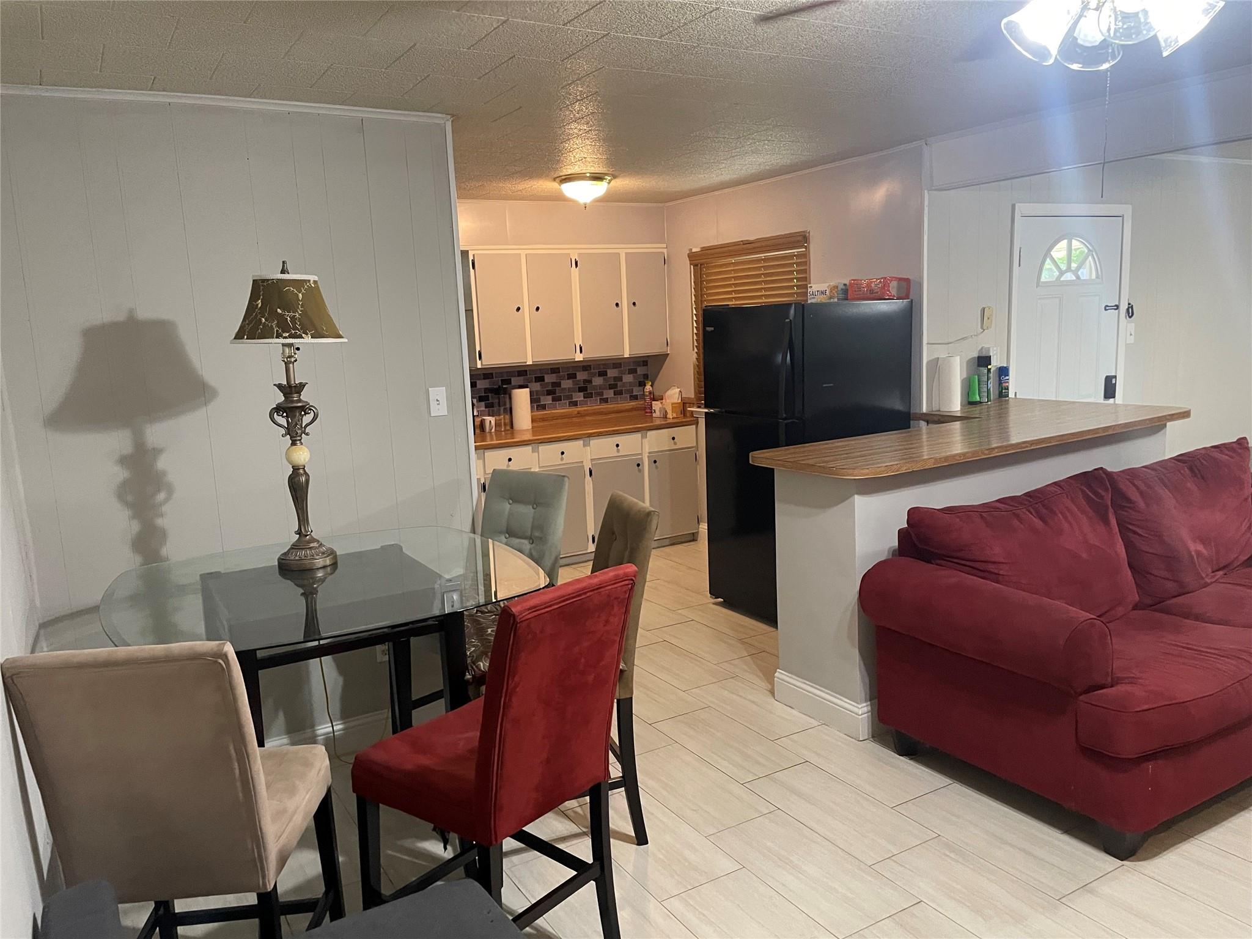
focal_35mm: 26
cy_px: 470
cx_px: 626
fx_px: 940
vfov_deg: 53.1
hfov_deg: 67.3
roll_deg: +2.7
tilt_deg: -9.3
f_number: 1.6
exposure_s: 1/60
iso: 400
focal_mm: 4.2
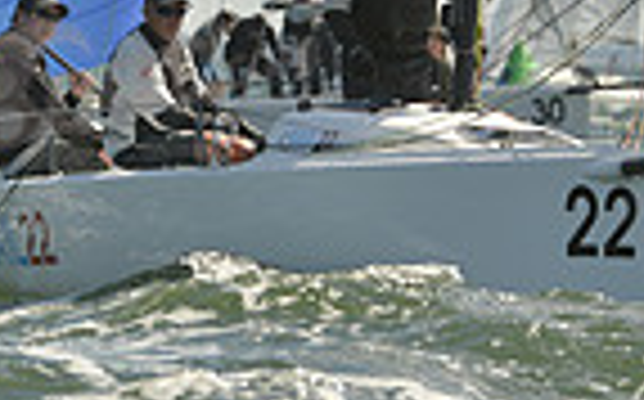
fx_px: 18179
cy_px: -182
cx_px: 558
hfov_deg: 2.0
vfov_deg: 1.3
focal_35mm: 1037
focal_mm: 250
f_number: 7.1
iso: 280
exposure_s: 1/1250
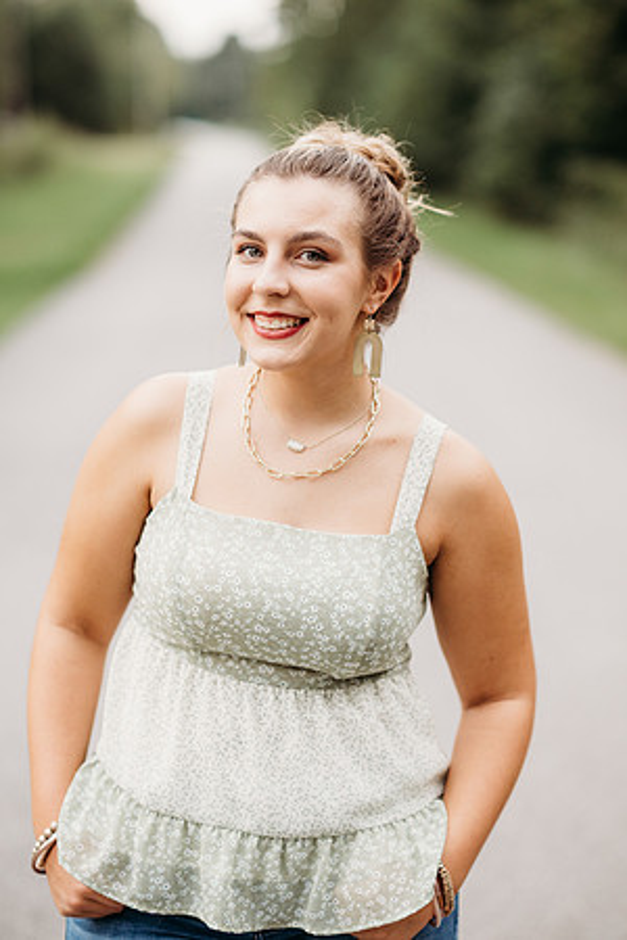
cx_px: 314
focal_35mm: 85
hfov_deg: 16.1
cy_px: 470
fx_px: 2220
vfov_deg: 23.9
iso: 400
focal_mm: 85
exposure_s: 1/250
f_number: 2.2
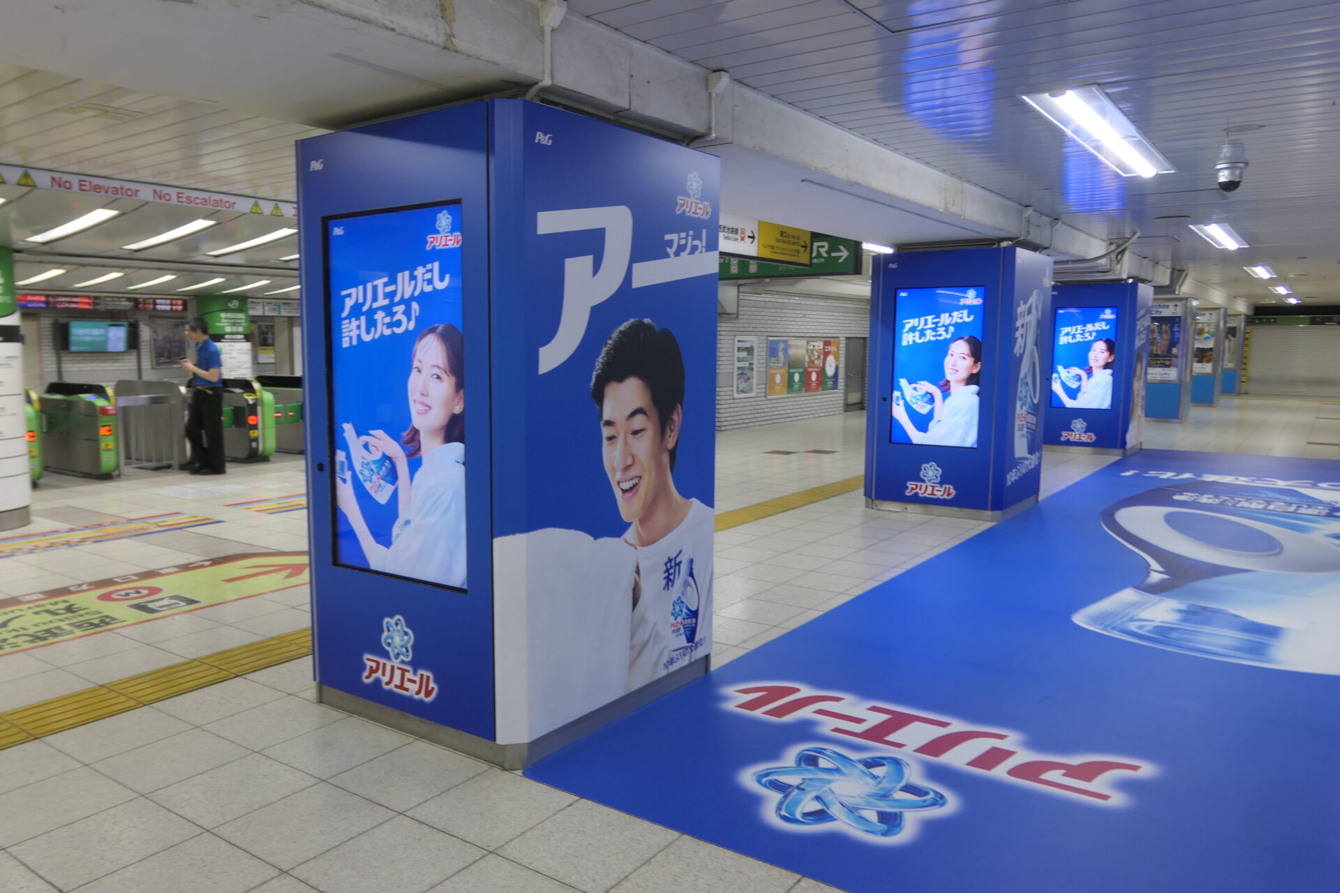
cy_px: 446
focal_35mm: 24
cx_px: 670
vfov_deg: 53.1
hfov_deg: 73.7
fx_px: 893
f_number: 2
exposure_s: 1/160
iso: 125
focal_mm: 8.8
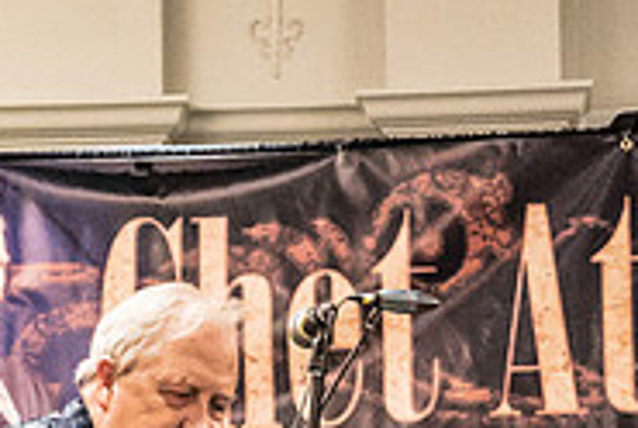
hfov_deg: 10.2
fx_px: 3568
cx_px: 397
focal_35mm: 201
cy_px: 552
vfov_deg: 6.8
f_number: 5.6
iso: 12800
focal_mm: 55
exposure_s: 1/200
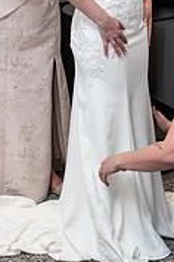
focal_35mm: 114
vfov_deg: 17.6
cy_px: 7
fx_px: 830
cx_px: 124
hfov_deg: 11.9
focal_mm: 45
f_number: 2.8
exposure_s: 1/125
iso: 320
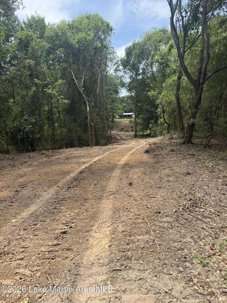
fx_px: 210
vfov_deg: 71.6
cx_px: 114
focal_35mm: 24
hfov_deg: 56.8
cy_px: 152
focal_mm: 6.76
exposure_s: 1/2370
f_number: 1.78
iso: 100
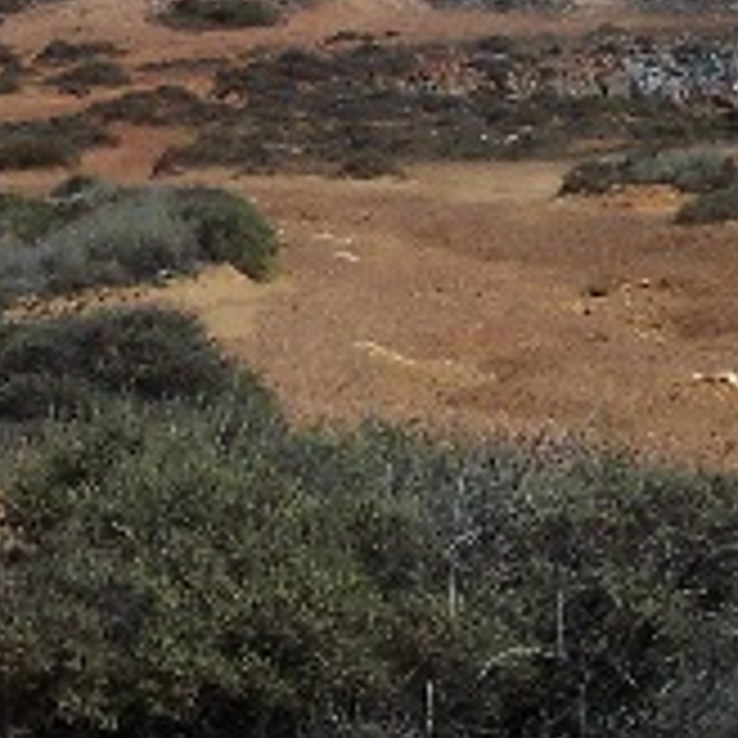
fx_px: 3956
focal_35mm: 164
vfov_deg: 10.5
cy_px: -122
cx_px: 292
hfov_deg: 10.7
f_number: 4.8
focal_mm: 8
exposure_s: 1/1000
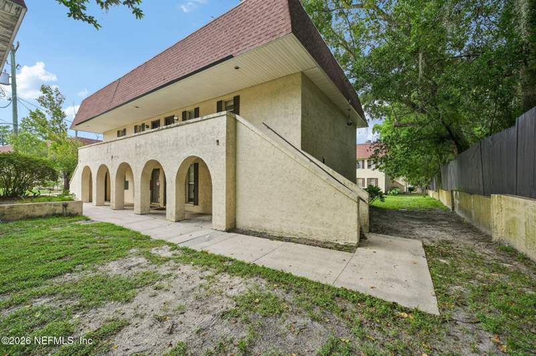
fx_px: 208
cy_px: 178
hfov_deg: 104.3
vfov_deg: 81.1
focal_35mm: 14
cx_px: 268
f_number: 8
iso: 100
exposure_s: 1/90
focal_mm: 14
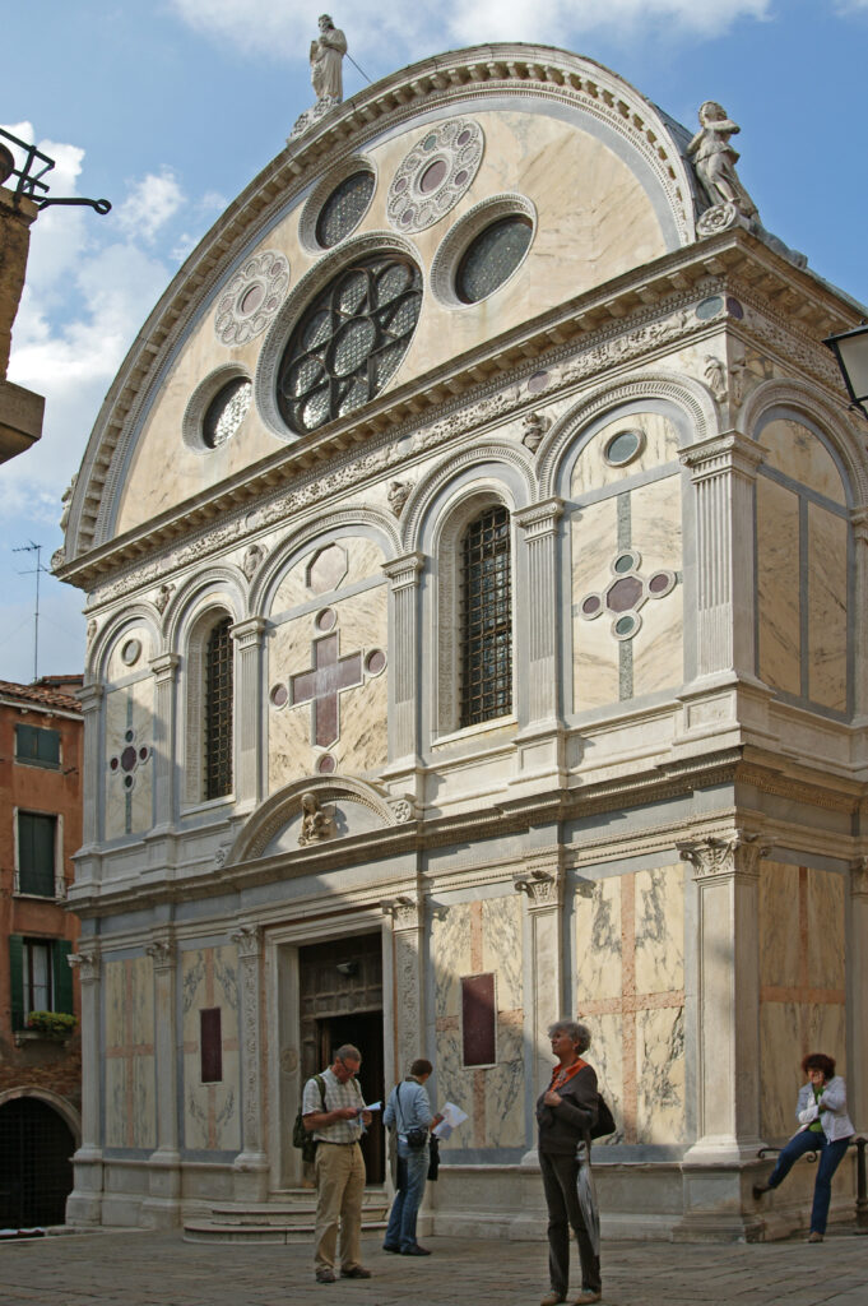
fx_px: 1087
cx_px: 434
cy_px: 653
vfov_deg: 62.0
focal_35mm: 30
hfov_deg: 43.5
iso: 100
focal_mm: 20
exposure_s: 1/200
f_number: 8
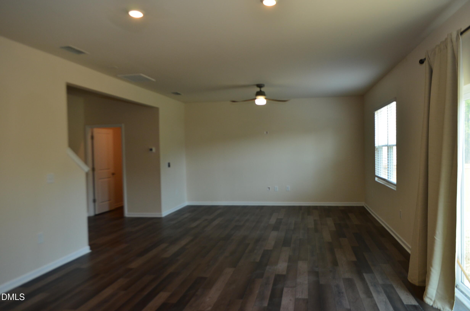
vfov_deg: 47.7
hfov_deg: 67.5
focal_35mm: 27
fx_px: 352
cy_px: 156
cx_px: 235
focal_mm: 18
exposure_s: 1/100
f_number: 5
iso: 400
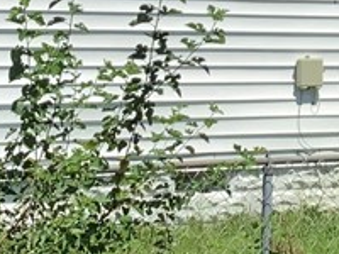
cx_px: 354
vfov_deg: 9.2
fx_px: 1557
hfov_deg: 12.3
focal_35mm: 159
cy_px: -85
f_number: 2.4
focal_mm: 3.3
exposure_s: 1/1812
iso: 25
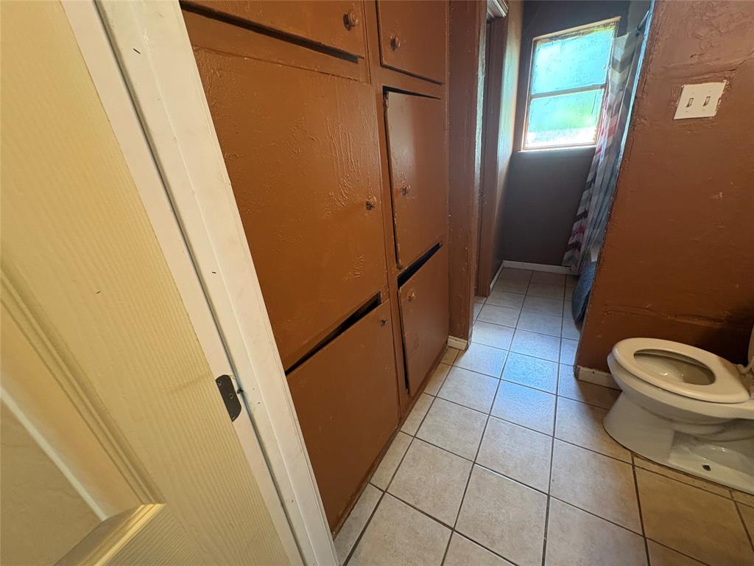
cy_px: 283
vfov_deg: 85.7
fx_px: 305
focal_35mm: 14
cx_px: 377
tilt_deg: -22.2
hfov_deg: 102.1
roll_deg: +6.7
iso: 400
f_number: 2.2
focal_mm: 2.22
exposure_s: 1/60
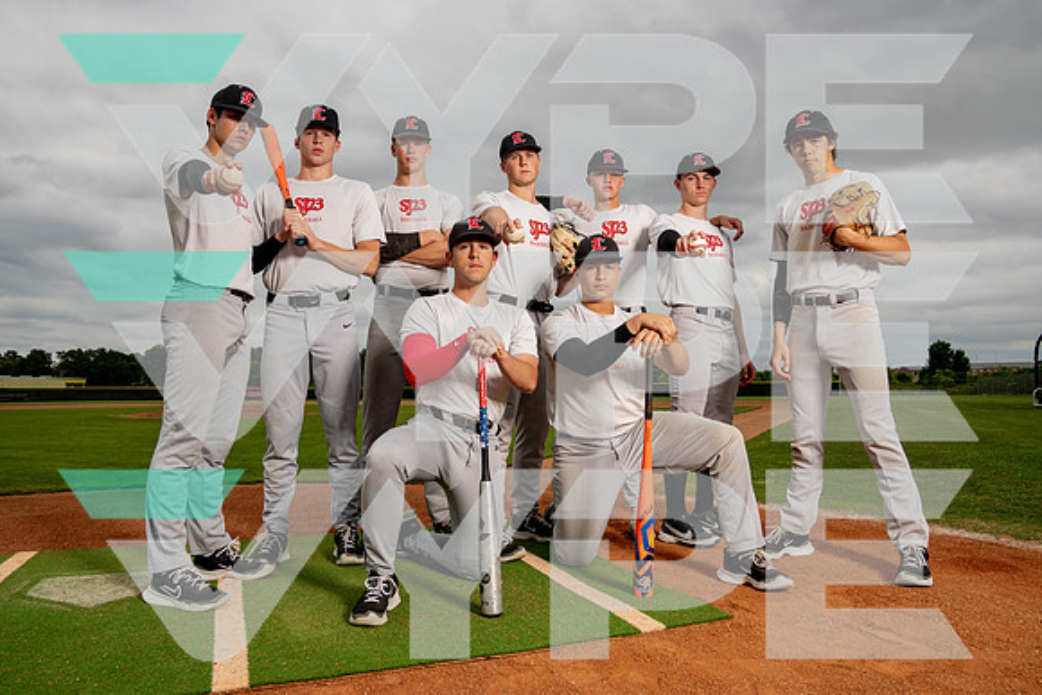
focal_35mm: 25
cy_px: 344
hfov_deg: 71.4
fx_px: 725
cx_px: 516
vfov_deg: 51.2
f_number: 8
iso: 50
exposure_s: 1/250
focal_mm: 24
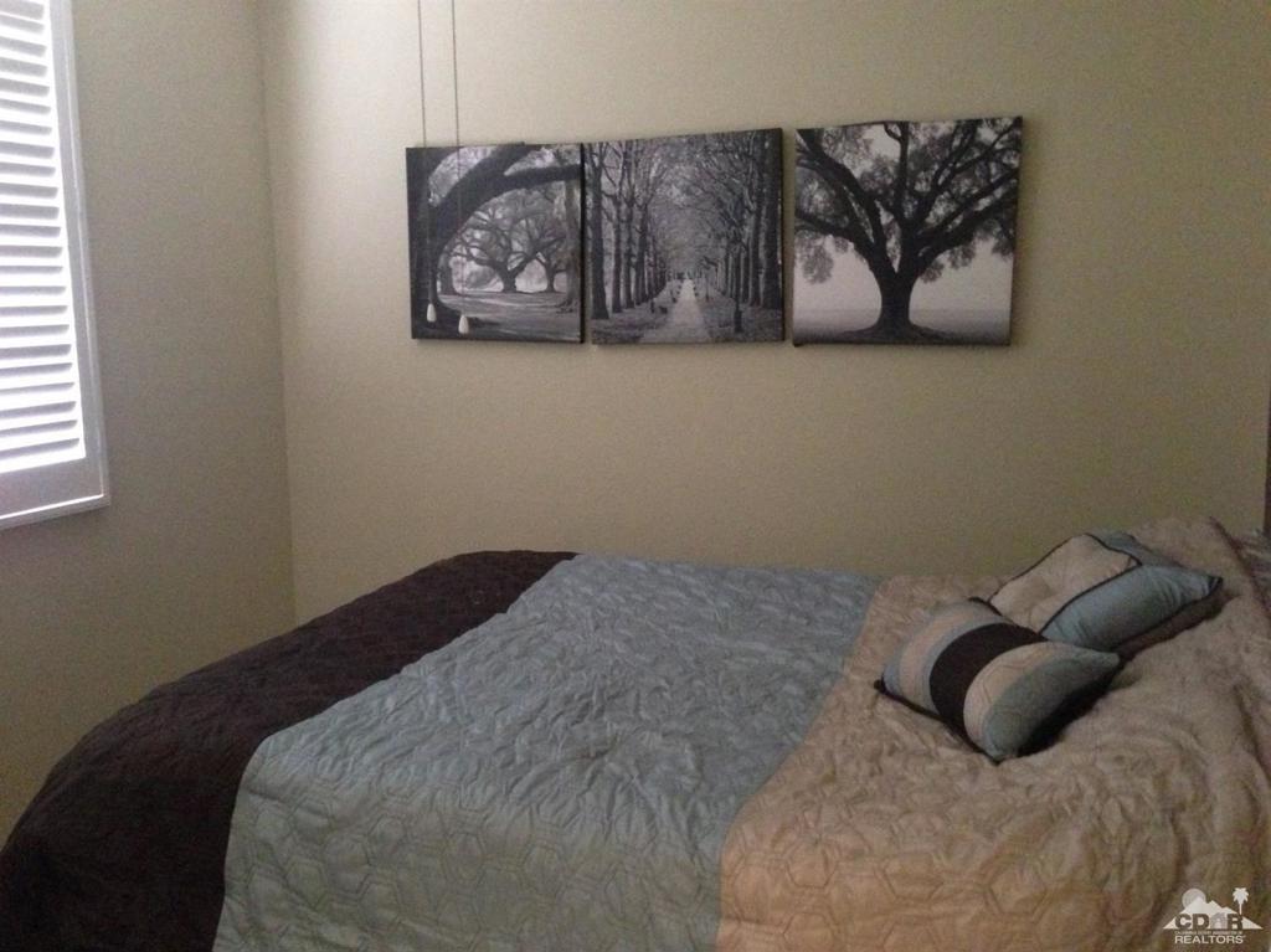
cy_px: 476
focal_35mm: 33
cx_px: 636
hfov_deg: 55.4
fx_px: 1211
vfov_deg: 42.9
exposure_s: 1/15
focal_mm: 4.12
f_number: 2.4
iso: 800
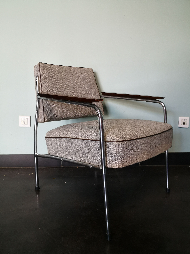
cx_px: 95
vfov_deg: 65.3
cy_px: 127
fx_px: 198
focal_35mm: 27
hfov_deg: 51.4
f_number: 1.6
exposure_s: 1/33.3
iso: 160
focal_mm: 3.95
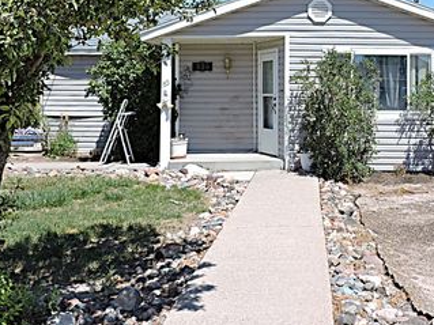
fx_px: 589
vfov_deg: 30.3
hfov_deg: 39.7
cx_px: 305
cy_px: 75
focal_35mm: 47
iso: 100
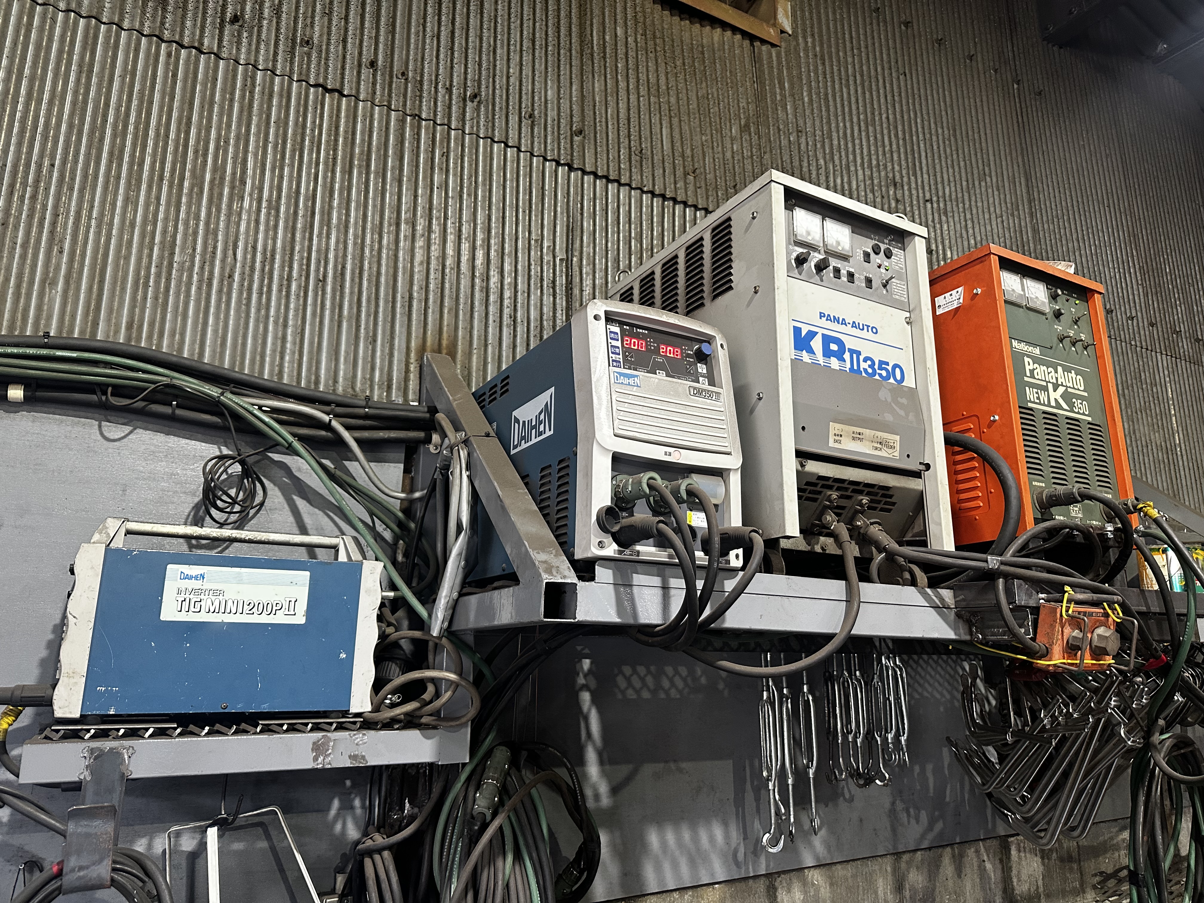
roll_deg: +0.1
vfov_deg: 56.8
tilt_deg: +13.2
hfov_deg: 71.6
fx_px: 835
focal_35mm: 24
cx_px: 602
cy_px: 452
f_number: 1.78
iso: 320
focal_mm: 6.86
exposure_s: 1/60
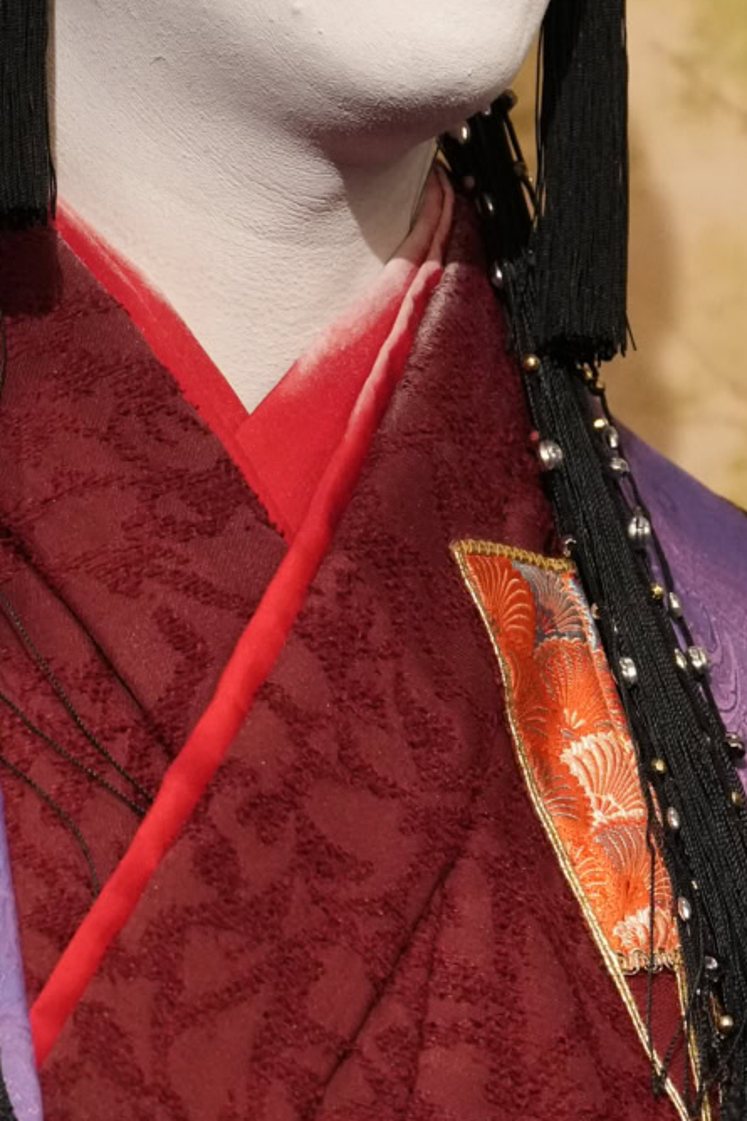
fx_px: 13732
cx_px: 132
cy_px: 337
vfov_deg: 4.7
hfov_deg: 3.1
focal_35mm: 441
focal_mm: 115
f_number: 4.5
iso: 4000
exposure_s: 1/250
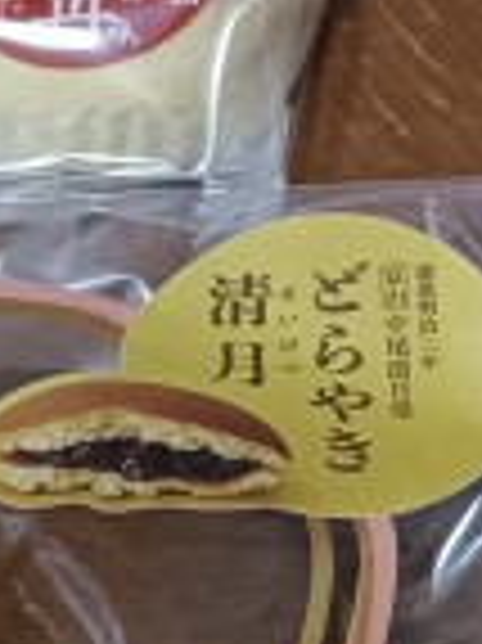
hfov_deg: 10.8
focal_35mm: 129
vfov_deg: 14.7
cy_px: -153
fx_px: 2399
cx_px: 847
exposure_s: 1/50
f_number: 1.65
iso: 900
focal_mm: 6.14
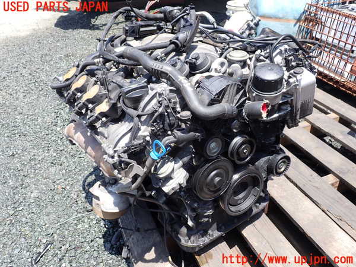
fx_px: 309
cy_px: 134
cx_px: 178
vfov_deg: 46.8
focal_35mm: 30
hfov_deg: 60.0
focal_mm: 5.4
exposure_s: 1/250
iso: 100
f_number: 3.2
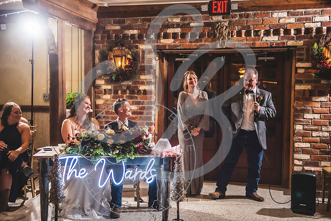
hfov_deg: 43.6
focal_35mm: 45
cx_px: 166
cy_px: 110
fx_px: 414
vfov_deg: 29.9
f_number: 2.8
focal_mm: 45
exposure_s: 1/100
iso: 800
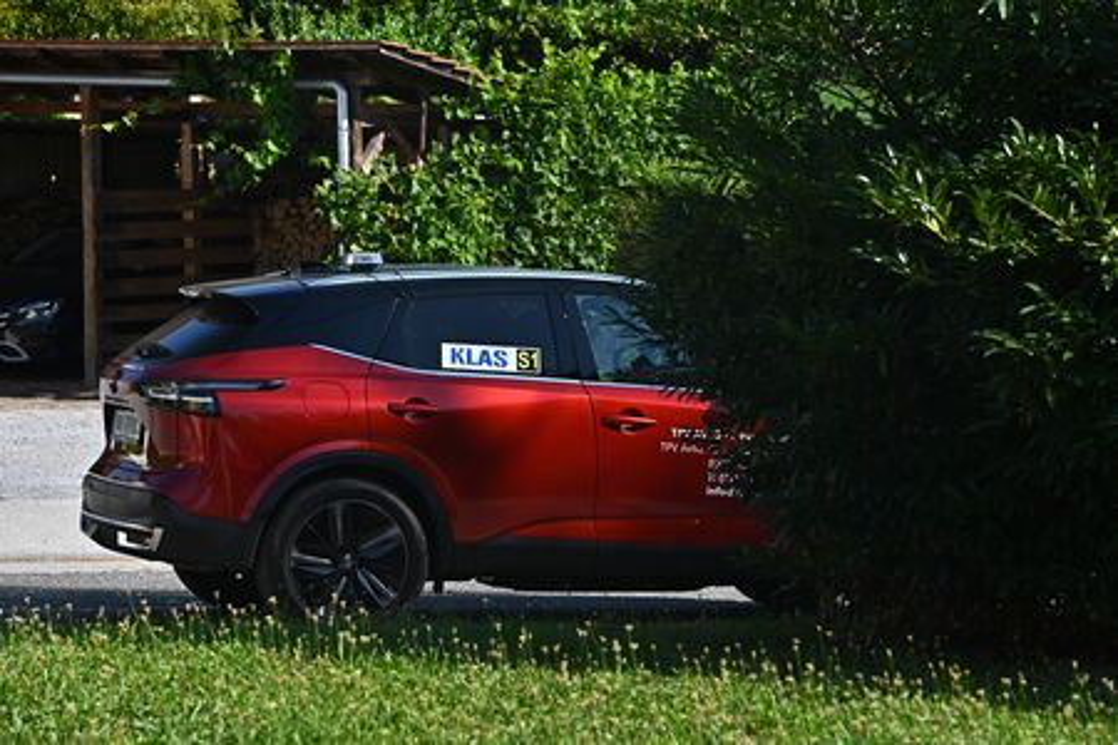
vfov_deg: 9.1
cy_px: 372
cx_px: 559
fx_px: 4658
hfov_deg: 13.7
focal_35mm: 150
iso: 1600
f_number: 10
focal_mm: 150
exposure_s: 1/4000
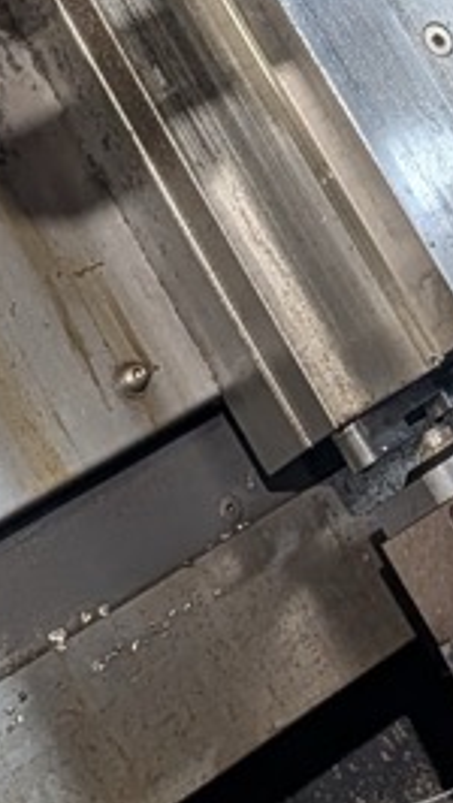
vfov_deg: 15.2
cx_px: 299
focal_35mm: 126
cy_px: -540
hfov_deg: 9.6
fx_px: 2686
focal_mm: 6.9
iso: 53
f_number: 1.68
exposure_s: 1/47.7
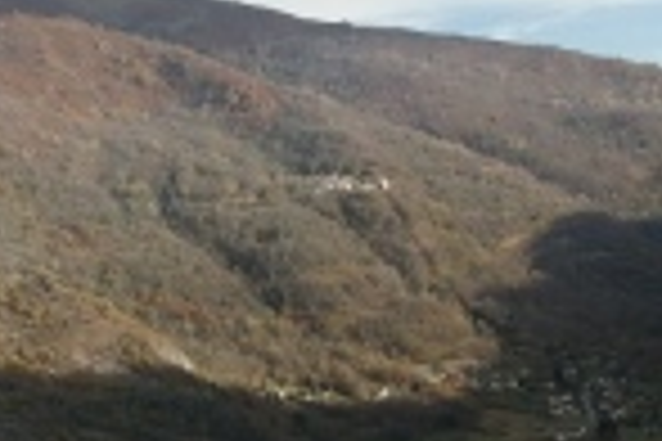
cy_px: 292
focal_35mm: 79
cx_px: 446
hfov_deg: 25.5
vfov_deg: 17.2
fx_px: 1453
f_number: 1.9
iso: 64
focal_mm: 3.7
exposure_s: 1/600
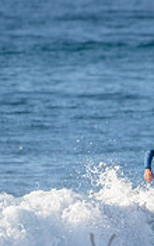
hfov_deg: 0.6
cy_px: 249
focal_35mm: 2065
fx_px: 13867
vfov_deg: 1.0
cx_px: 244
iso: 220
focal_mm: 500
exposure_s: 1/1250
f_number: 5.6
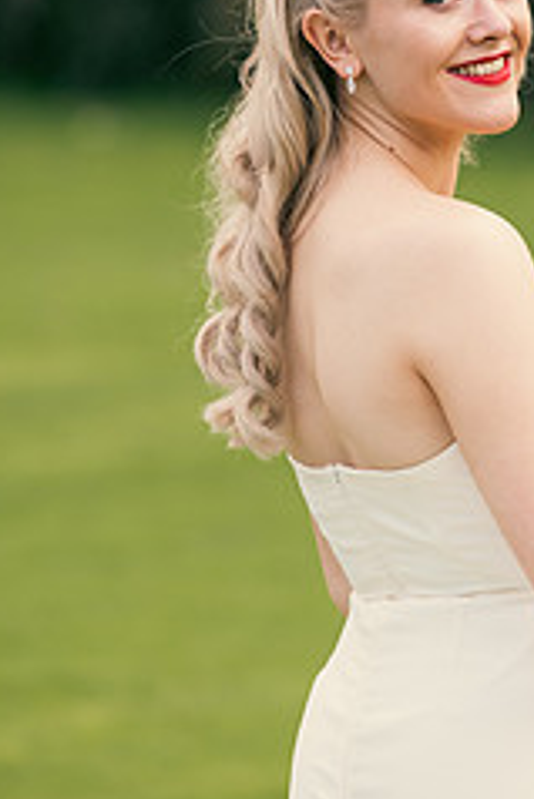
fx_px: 7131
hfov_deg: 4.3
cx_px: 457
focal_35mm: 321
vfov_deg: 6.4
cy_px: 463
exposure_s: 1/320
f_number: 3.5
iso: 160
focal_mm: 170
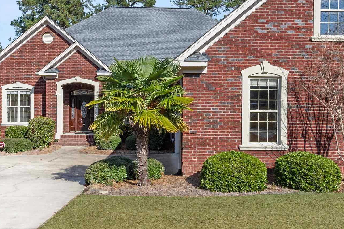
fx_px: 374
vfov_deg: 34.1
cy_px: 114
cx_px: 171
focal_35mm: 39
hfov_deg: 49.3
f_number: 6.3
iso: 200
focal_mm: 11
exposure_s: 1/400
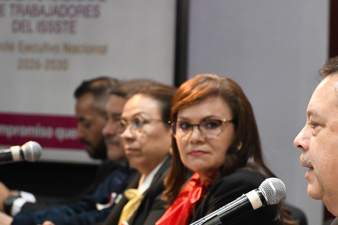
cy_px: 171
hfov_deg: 6.3
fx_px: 3070
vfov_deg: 4.2
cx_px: 180
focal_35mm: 327
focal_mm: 140
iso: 5000
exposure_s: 1/100
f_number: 5.6
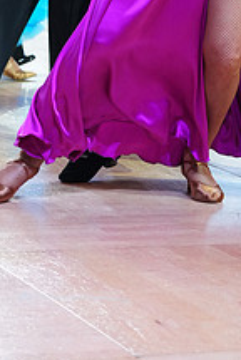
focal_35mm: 202
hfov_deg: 6.8
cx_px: 203
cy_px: -122
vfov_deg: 10.0
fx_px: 2022
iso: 2500
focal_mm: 75
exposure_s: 1/250
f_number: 4
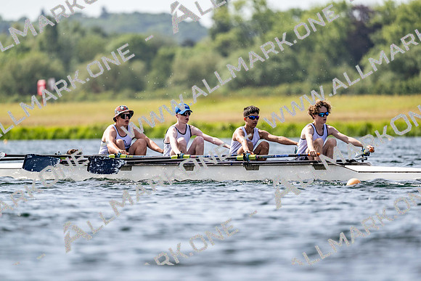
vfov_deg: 3.4
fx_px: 4679
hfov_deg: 5.2
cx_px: 210
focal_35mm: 400
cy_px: 140
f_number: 4.5
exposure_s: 1/2500
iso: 250
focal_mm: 400
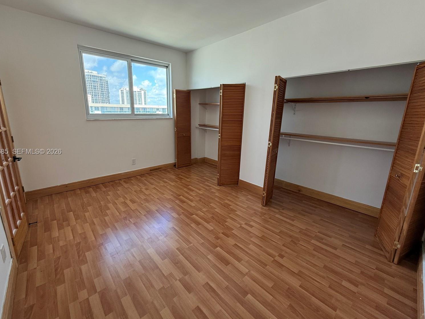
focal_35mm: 15
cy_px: 152
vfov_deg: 81.7
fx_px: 184
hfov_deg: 98.1
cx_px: 201
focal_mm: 2.22
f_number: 2.2
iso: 100
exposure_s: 1/99
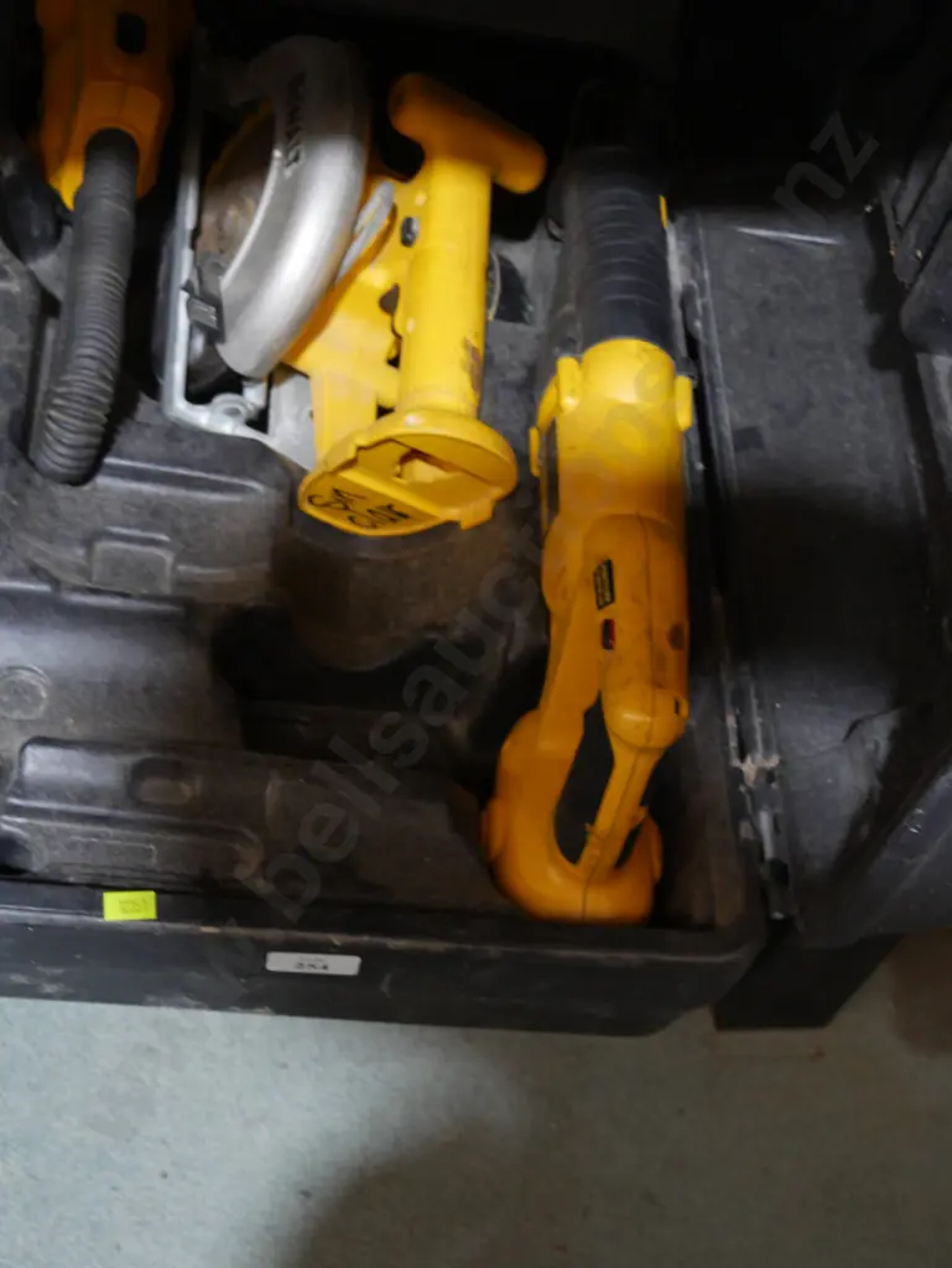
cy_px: 634
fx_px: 1978
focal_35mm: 54
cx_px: 476
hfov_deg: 27.1
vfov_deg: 35.5
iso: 1600
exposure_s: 1/60
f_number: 5.3
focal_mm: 27
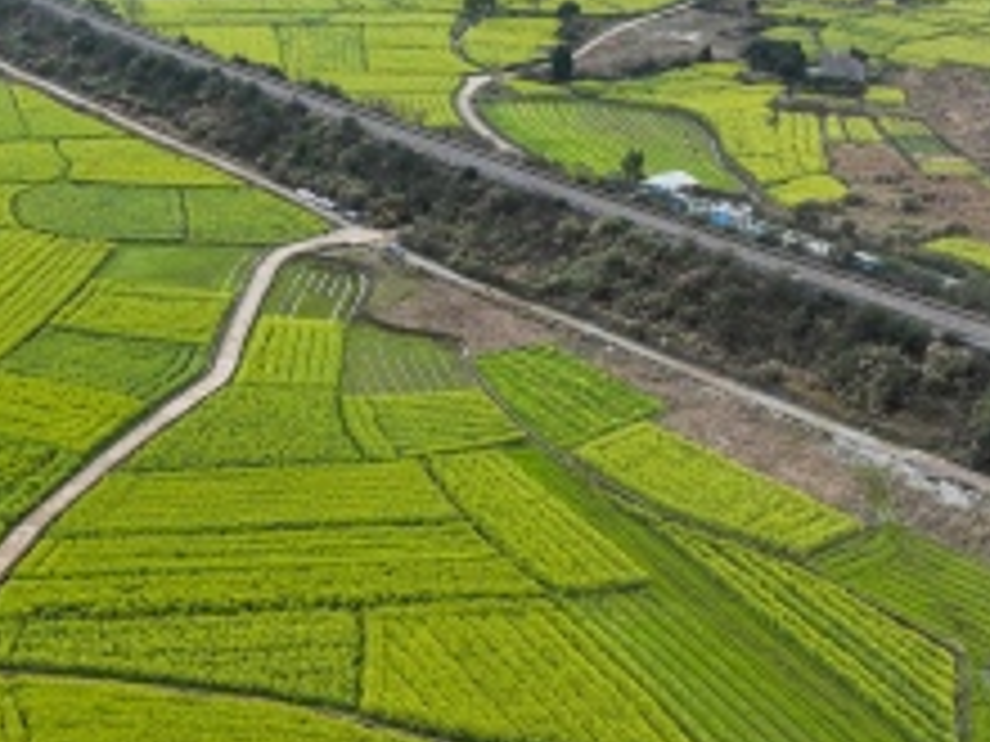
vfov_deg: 23.8
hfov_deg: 31.0
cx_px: 130
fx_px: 1716
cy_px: 74
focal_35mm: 60
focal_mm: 12.29
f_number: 2.8
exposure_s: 1/3200
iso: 180
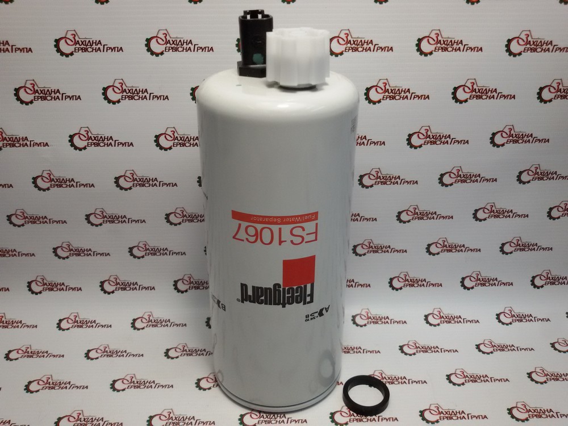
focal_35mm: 31
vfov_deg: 45.4
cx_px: 284
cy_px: 213
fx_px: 509
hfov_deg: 58.4
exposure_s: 1/100
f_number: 2.4
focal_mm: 2.93
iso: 80
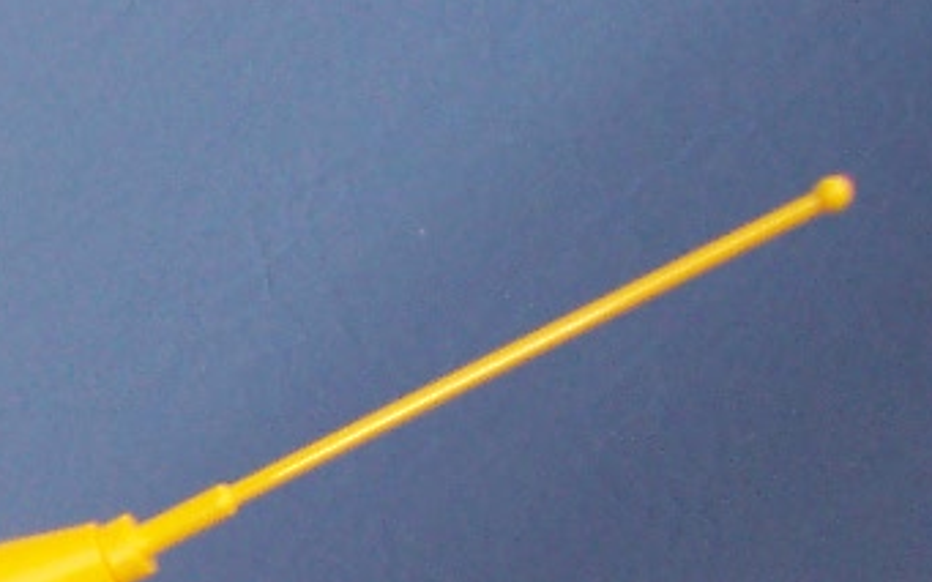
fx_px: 3505
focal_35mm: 138
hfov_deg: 13.9
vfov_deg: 9.0
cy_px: 1159
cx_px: -604
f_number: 2.8
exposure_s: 1/180
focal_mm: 5.6
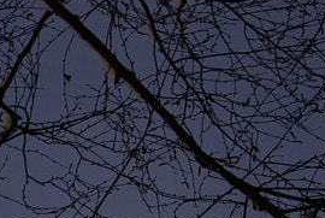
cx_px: -402
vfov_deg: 9.0
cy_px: 463
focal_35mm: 142
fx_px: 1284
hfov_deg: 12.1
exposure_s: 1/640
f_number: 10
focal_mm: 24
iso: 500
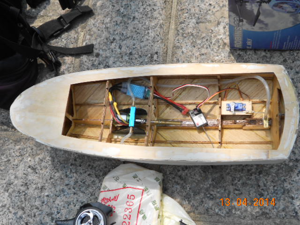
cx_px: 150
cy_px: 112
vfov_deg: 33.6
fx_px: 373
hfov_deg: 43.9
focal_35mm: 43
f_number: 4.2
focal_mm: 7.9
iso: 80
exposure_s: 1/500
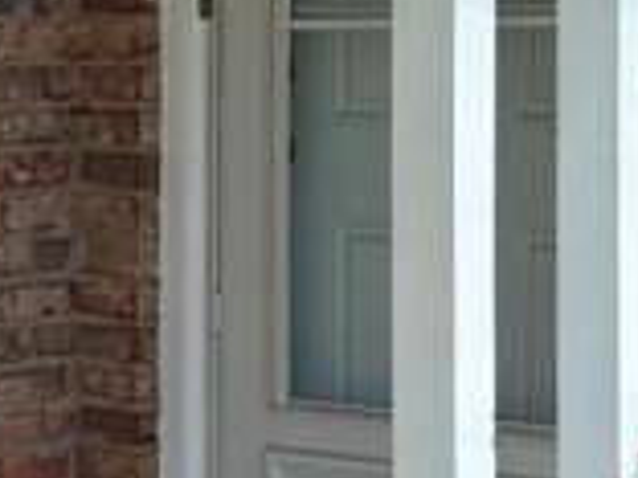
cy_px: 163
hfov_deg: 11.9
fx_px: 2912
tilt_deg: -0.4
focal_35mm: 158
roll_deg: +0.0
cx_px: -323
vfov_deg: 9.4
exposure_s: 1/1553
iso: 80
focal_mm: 6.76
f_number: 1.78
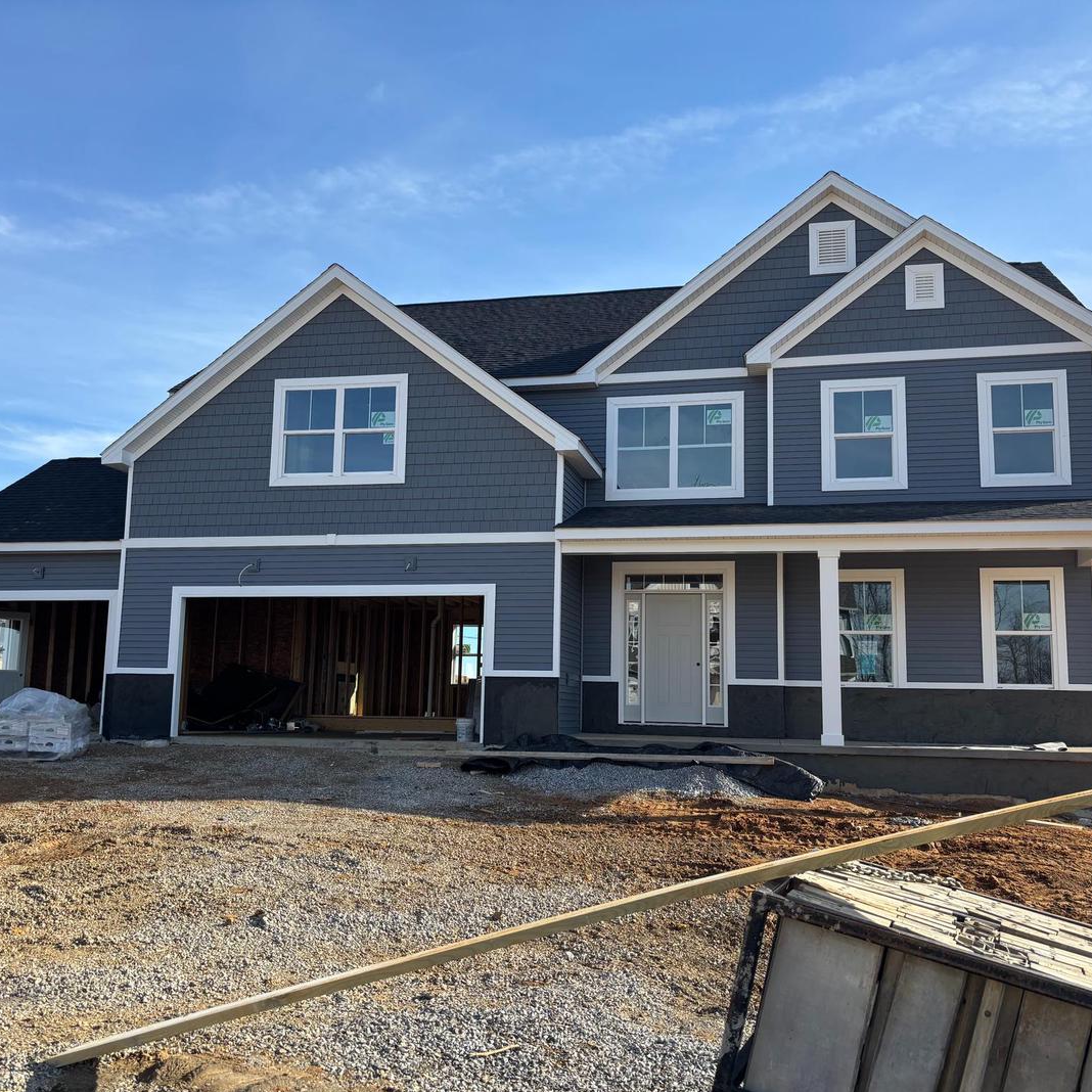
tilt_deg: +7.2
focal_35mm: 31
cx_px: 551
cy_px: 551
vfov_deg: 52.5
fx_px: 1106
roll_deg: -1.7
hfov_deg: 52.5
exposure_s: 1/2193
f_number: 1.6
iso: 50
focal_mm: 5.96
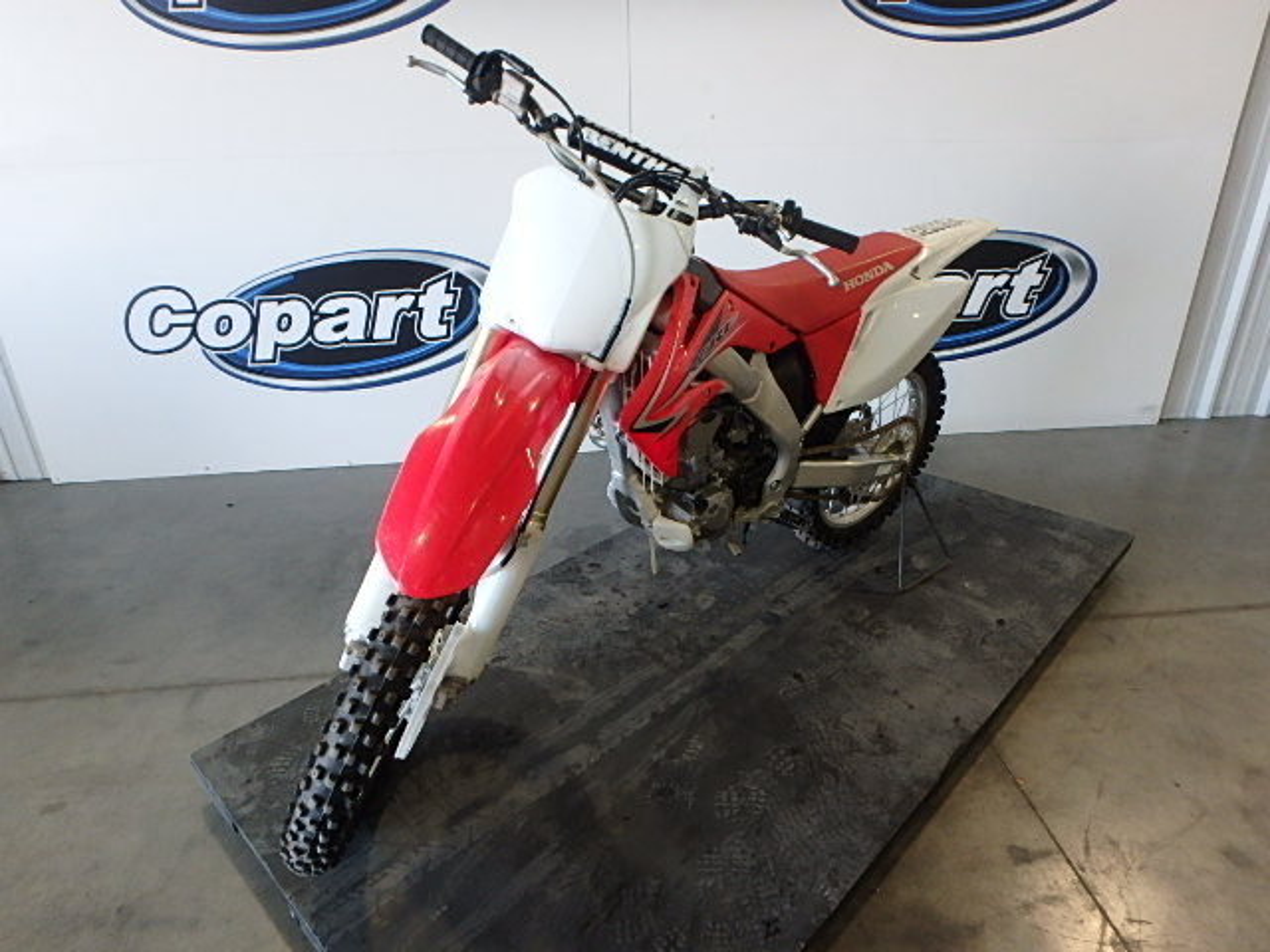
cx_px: 635
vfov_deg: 63.4
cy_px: 476
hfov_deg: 79.0
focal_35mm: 21
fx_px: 770
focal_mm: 3.7
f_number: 3.5
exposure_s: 1/30
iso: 320
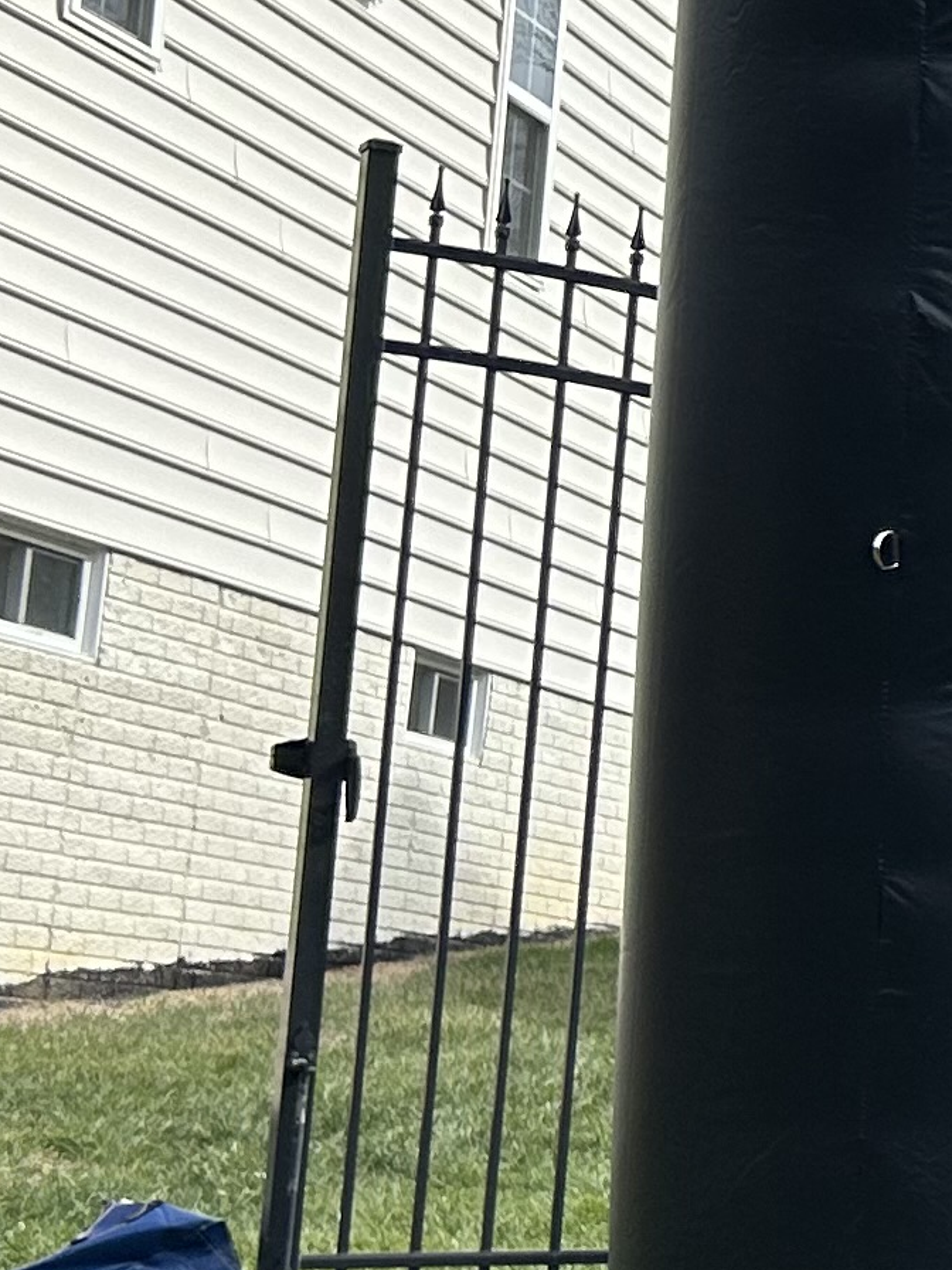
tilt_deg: +7.0
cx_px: 2364
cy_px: 530
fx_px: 4290
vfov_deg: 16.8
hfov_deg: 10.6
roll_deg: +0.7
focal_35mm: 117
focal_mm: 5.7
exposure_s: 1/4115
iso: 50
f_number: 1.5
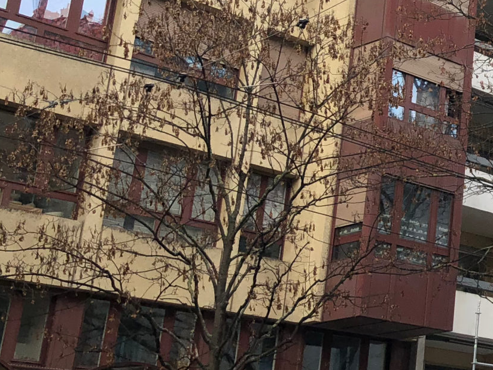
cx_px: 754
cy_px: 70
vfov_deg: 16.8
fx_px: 1239
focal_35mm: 87
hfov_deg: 19.4
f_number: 1.8
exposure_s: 1/952
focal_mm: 4
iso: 20
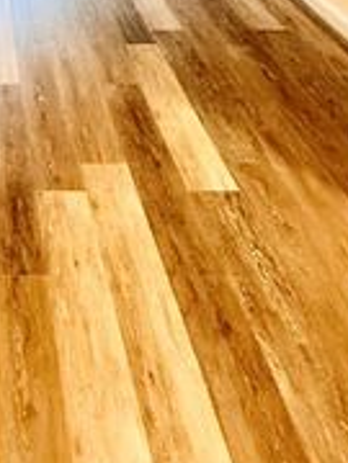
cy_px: -130
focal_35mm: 52
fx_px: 697
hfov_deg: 25.7
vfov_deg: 29.9
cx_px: -44
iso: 640
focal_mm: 2.22
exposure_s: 1/60
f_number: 2.2
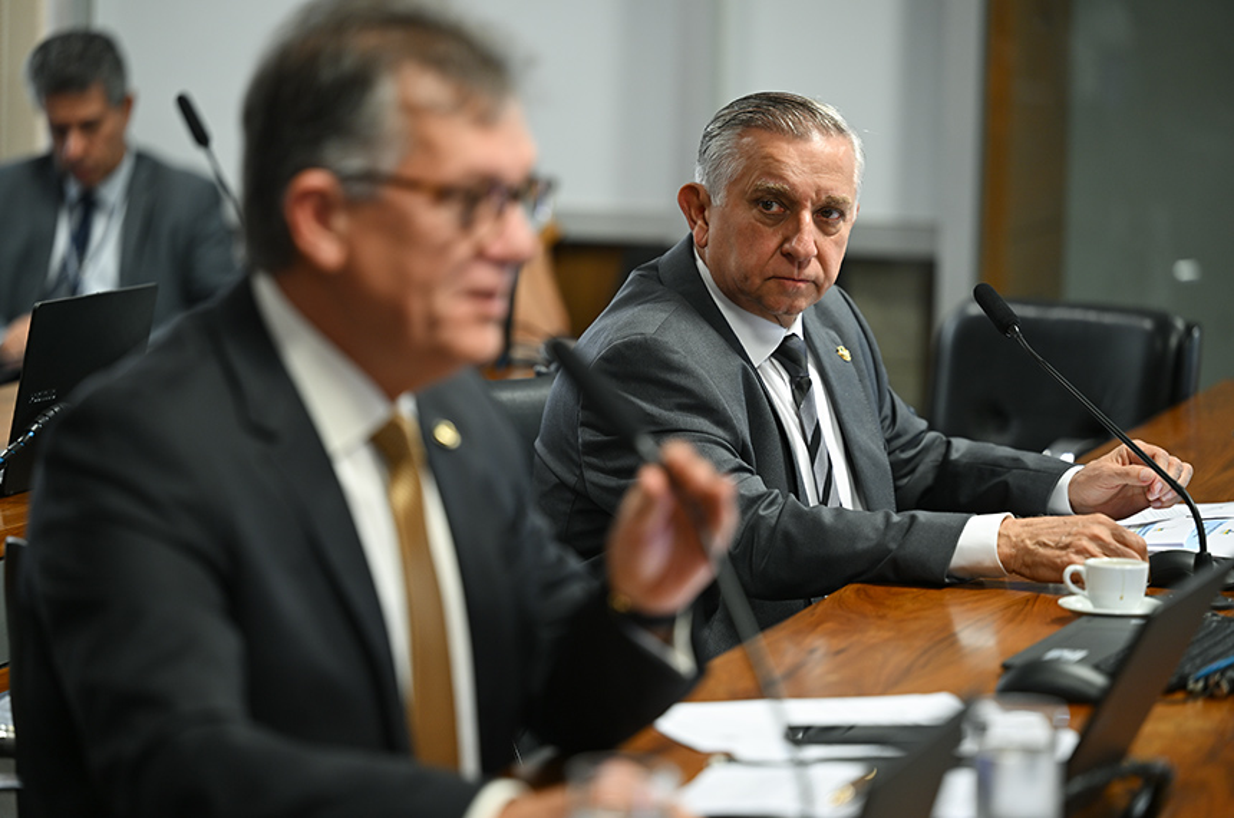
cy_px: 409
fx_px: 4790
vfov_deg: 9.8
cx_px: 617
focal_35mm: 140
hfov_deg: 14.7
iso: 400
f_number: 2.8
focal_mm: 140
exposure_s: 1/30
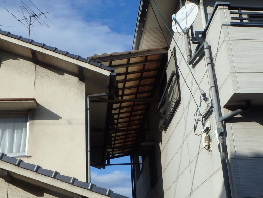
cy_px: 99
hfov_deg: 61.7
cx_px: 132
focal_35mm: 29
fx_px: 220
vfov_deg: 48.2
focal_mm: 5.2
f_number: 7.6
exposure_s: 1/400
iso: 125
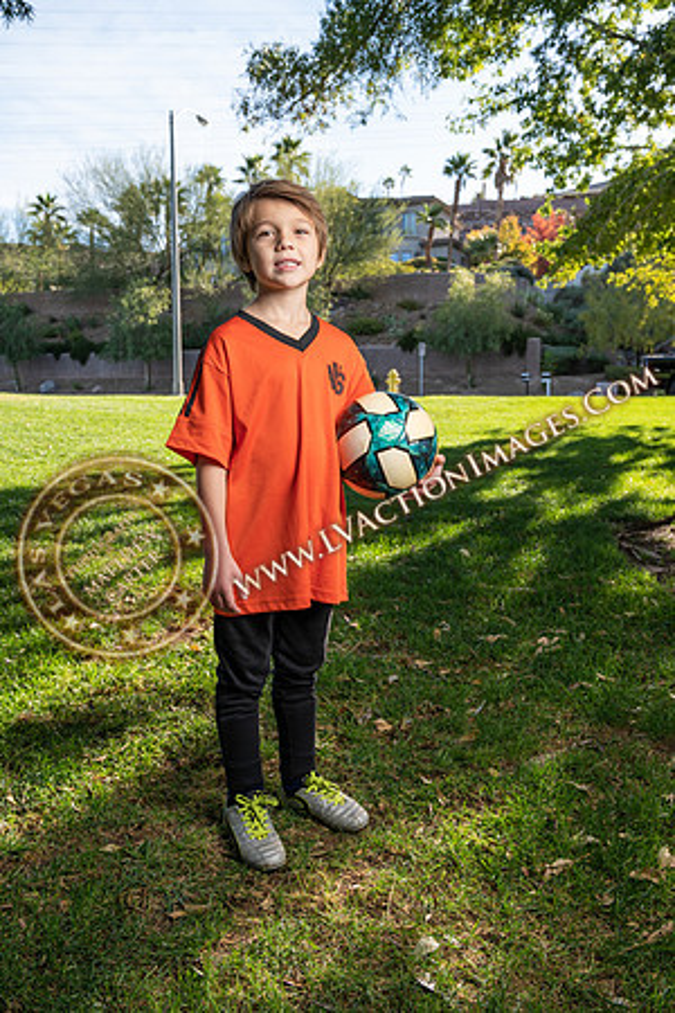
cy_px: 506
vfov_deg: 62.8
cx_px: 338
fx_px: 830
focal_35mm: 30
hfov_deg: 44.3
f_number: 5.6
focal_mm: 29.5
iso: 100
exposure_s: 1/160
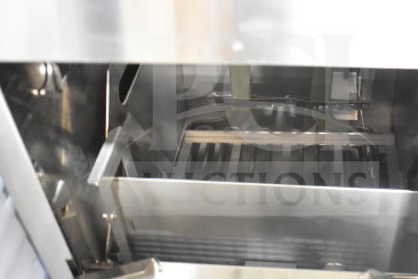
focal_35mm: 50
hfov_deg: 39.4
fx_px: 581
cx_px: 250
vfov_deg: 27.0
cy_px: 125
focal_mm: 20
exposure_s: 1/30
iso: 5000
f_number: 3.5
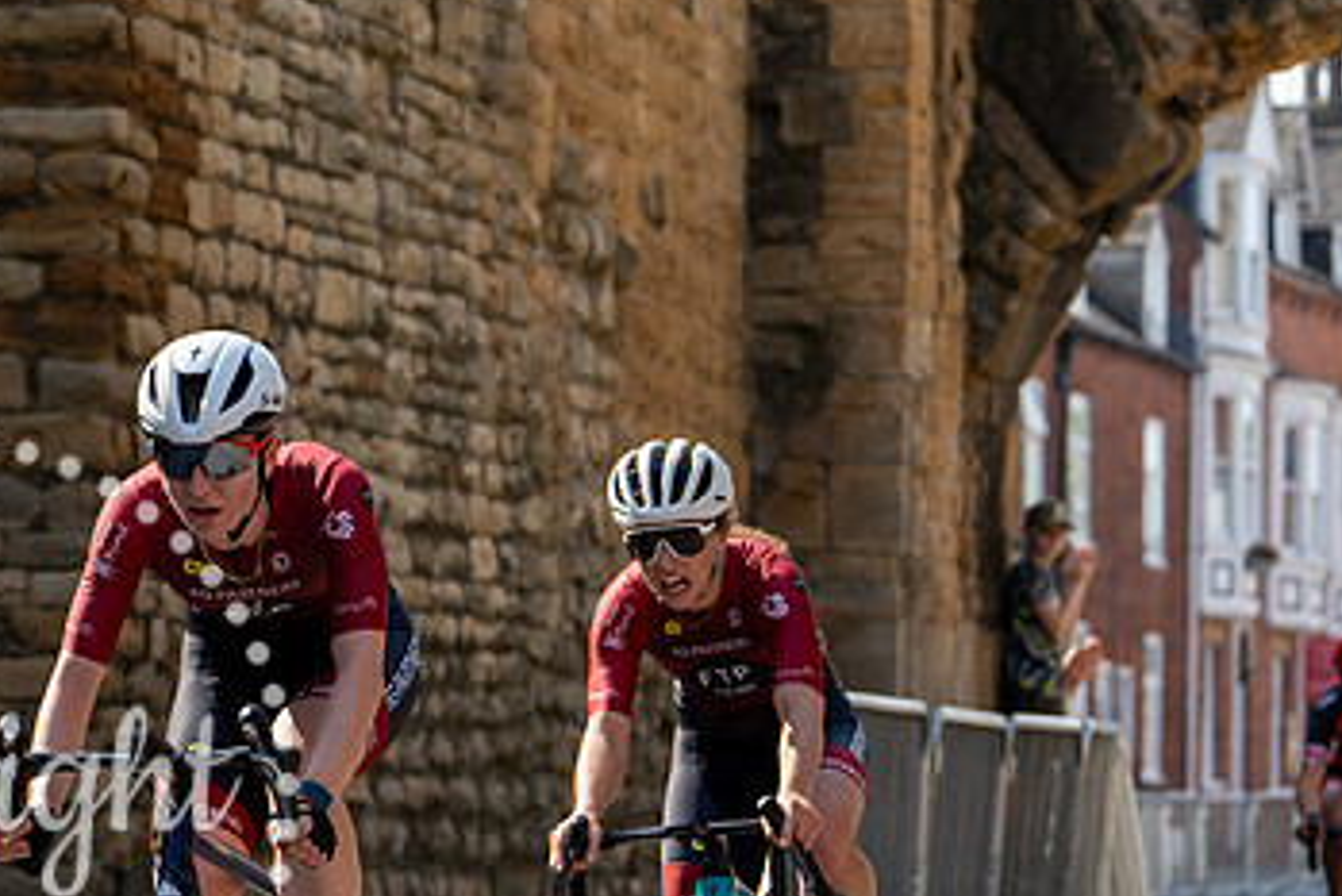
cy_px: 306
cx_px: 103
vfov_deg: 5.9
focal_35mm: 235
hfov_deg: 8.7
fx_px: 8763
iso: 200
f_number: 4.5
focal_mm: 102
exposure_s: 1/1000
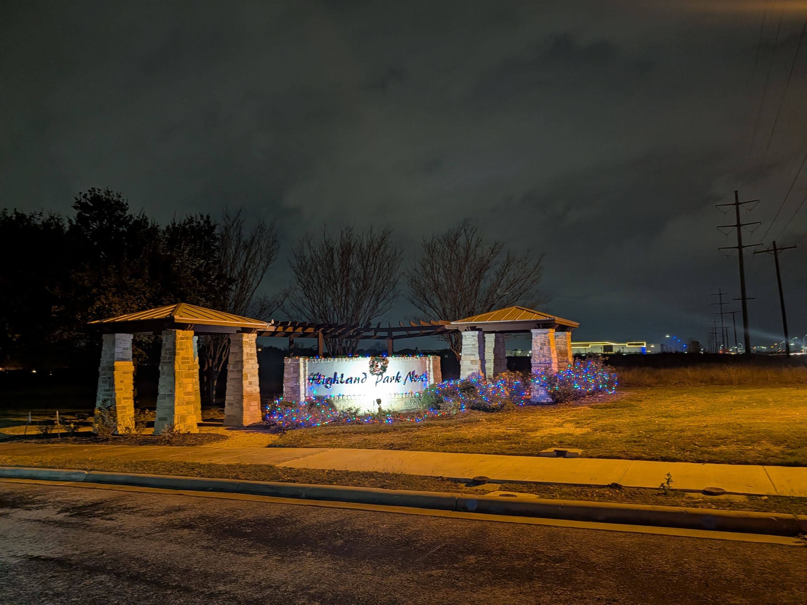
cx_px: 404
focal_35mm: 24
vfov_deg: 56.8
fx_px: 560
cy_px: 302
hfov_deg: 71.6
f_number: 1.68
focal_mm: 6.9
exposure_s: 1/24
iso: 212
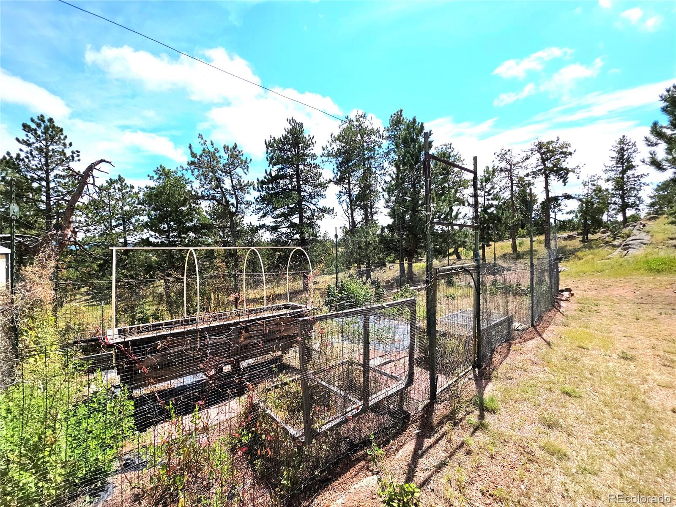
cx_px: 338
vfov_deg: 89.9
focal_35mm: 13
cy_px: 254
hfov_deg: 106.2
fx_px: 254
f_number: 1.9
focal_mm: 2.2
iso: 20
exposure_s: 1/1667
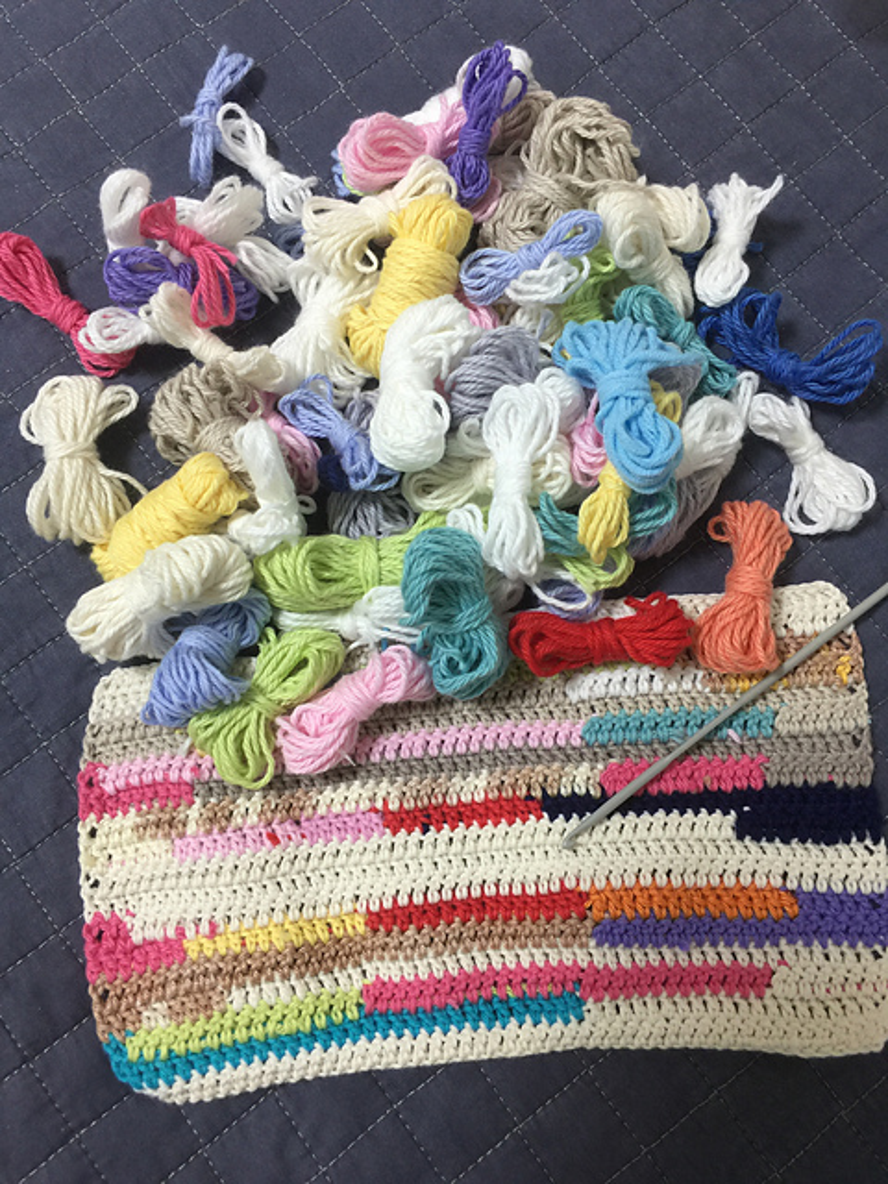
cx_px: 444
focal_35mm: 29
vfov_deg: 61.7
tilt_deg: -78.0
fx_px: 992
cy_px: 592
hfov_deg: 48.2
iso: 32
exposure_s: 1/15
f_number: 2.2
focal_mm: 4.15
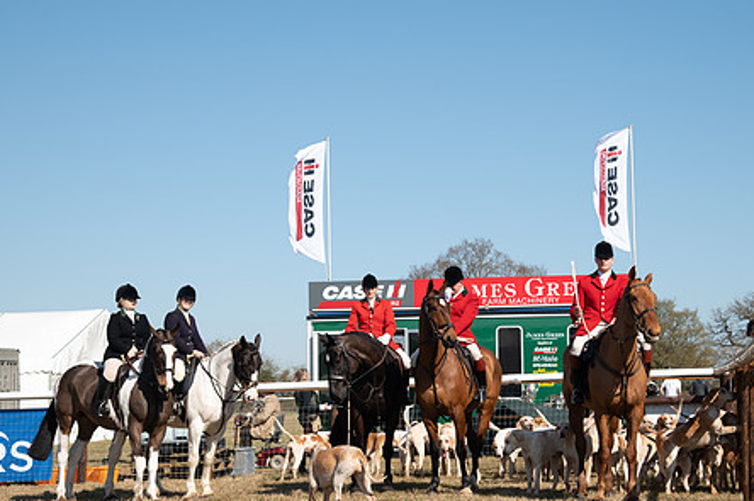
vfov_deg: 16.8
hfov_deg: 25.1
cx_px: 433
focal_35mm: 81
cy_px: 277
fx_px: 1695
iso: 64
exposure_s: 1/250
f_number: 5
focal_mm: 62
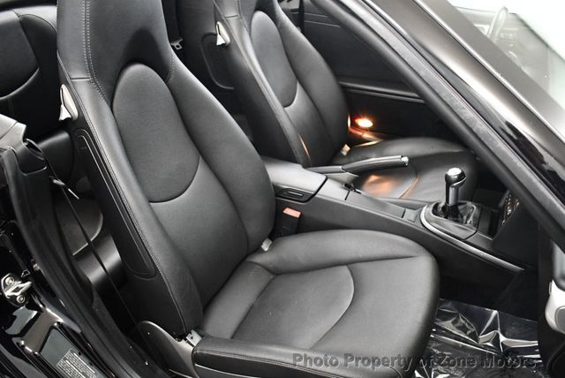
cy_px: 189
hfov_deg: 53.1
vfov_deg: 36.9
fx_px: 565
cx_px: 282
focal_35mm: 36
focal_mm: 18
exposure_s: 1/80
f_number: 3.5
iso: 3200
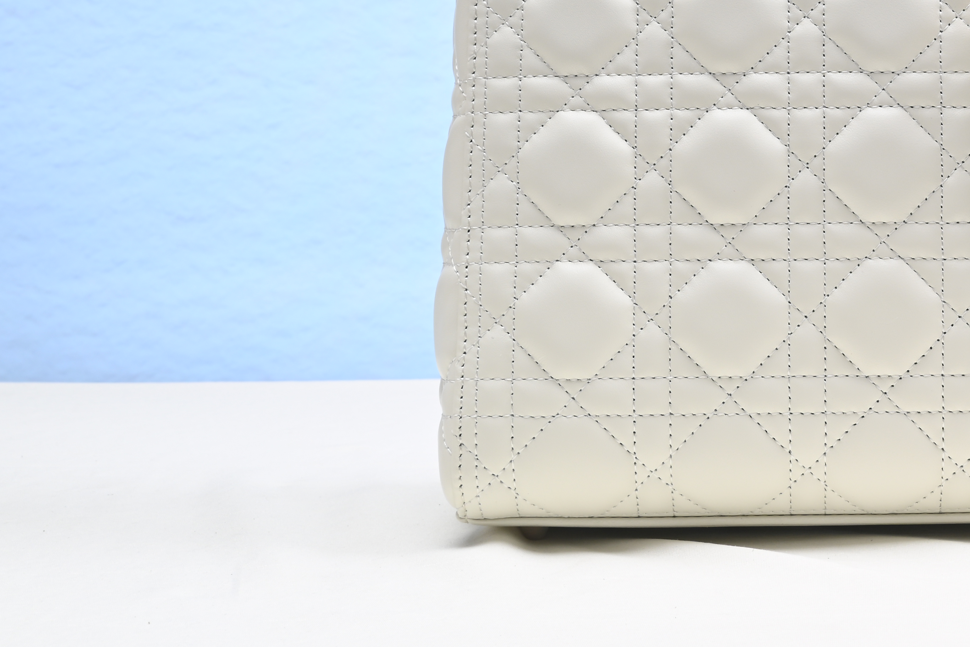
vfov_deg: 17.6
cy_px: 116
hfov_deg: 25.1
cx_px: 954
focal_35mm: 77
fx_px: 2075
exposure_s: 1/2
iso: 100
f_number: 16
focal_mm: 35
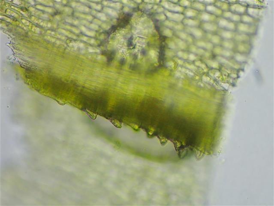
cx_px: 137
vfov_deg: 31.5
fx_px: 364
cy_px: 103
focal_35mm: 46
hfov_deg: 41.2
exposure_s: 1/125
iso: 100
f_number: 3.1
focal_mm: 8.41
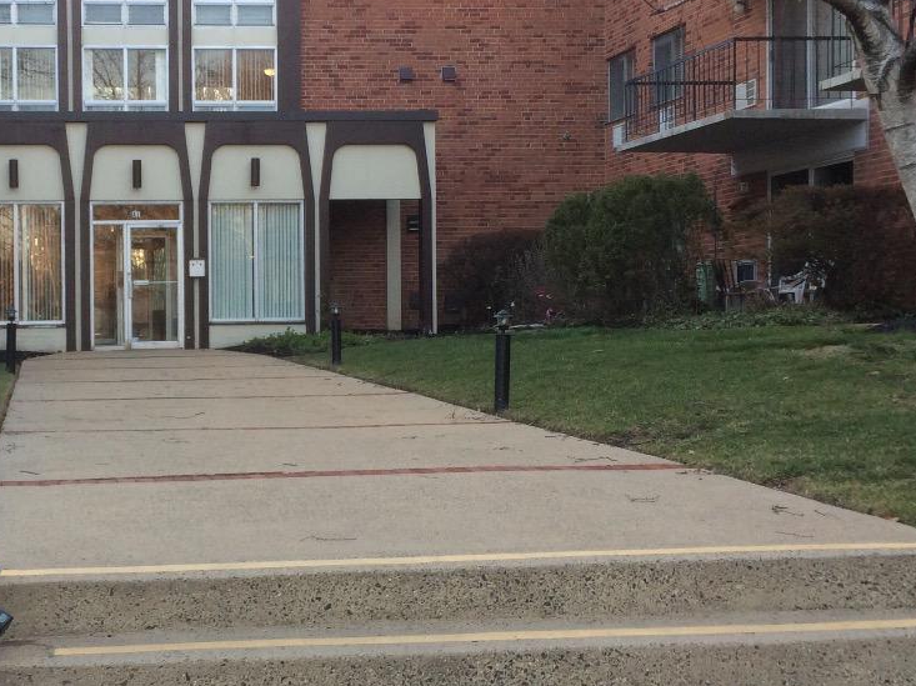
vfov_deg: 25.6
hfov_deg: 32.9
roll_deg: -0.1
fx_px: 1508
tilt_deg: +3.6
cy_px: 335
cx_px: 185
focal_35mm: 57
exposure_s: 1/120
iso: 50
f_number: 2.2
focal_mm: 4.15
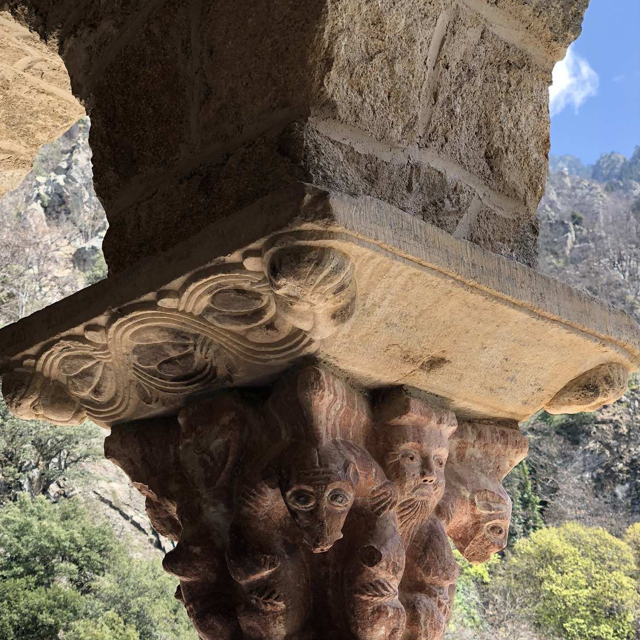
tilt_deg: +17.0
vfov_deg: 27.6
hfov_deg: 27.7
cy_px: 409
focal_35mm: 62
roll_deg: +1.1
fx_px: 1297
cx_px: 318
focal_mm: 6
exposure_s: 1/177
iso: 16
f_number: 2.4
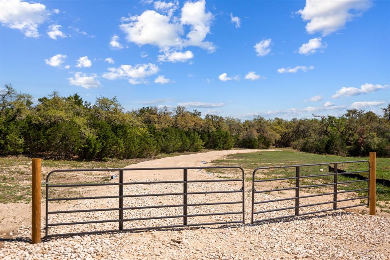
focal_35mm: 35
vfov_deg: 37.9
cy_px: 130
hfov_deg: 54.4
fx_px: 379
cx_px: 195
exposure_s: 1/500
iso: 200
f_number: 9
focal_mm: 35
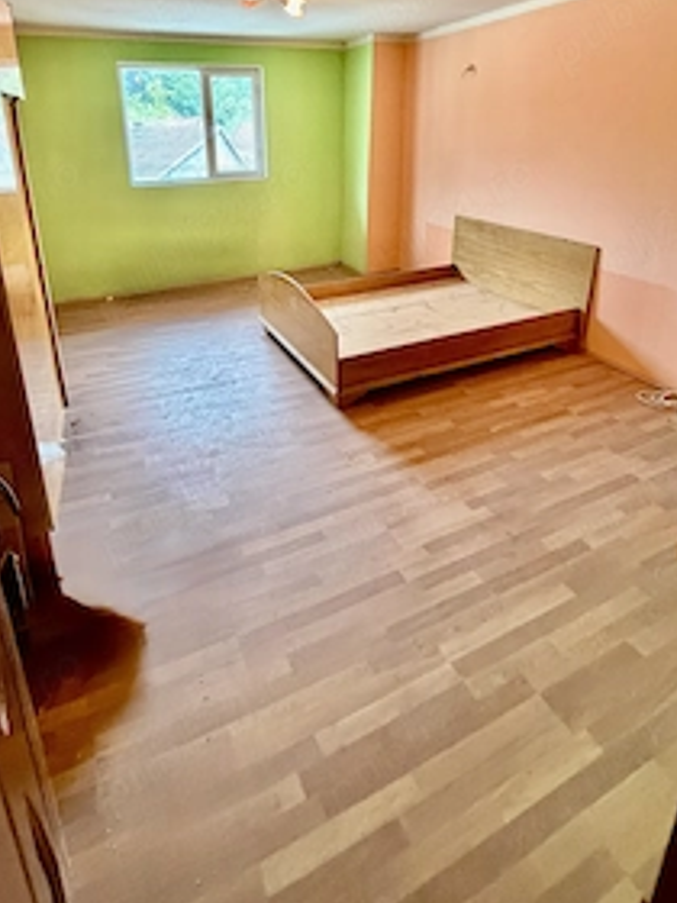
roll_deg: +0.8
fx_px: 522
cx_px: 316
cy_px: 290
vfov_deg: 78.7
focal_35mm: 20
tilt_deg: -16.6
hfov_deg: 65.9
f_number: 2.2
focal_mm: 2.22
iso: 640
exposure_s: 1/50
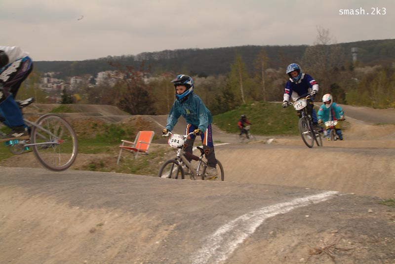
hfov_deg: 37.8
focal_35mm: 52
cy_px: 132
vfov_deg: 25.8
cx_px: 198
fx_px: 577
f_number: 11
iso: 100
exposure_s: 1/125
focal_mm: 35
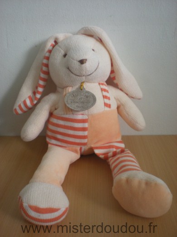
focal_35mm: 38
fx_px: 259
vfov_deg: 49.0
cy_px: 118
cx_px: 88
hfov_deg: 37.7
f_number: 3.1
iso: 155
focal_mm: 6.3
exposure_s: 1/60
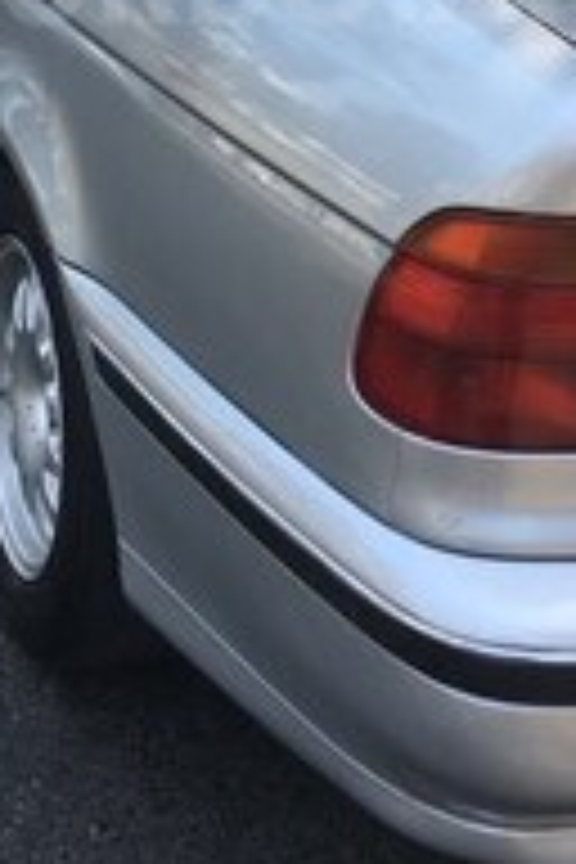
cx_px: 261
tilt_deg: -15.0
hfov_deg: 17.5
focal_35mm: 78
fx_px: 1872
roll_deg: -2.6
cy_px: -27
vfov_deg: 24.6
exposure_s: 1/308
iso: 25
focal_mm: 4.15
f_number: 2.2
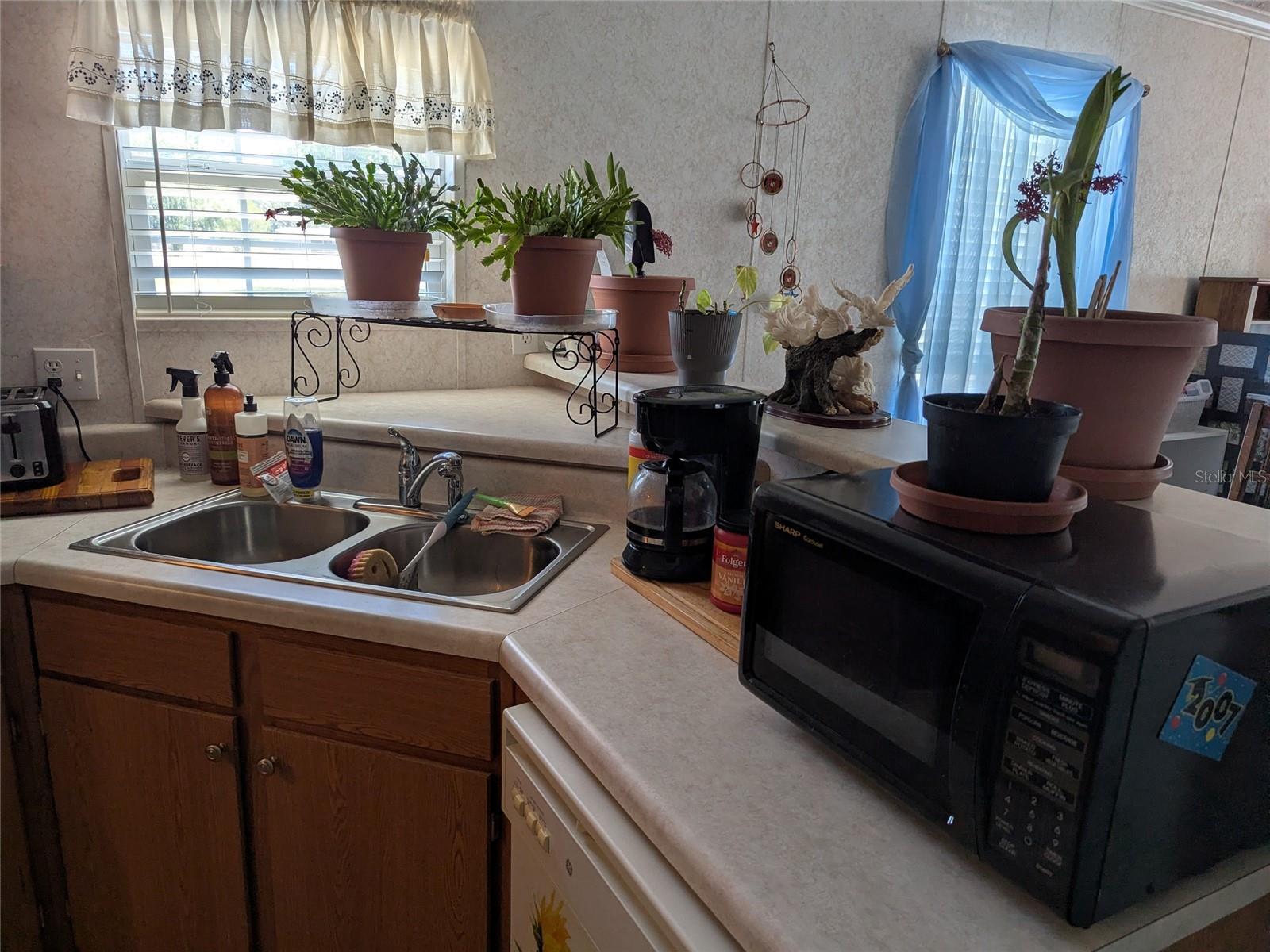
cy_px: 476
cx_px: 635
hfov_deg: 71.6
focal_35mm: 24
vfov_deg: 56.8
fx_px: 881
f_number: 1.85
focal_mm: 6.81
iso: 75
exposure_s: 1/95.7
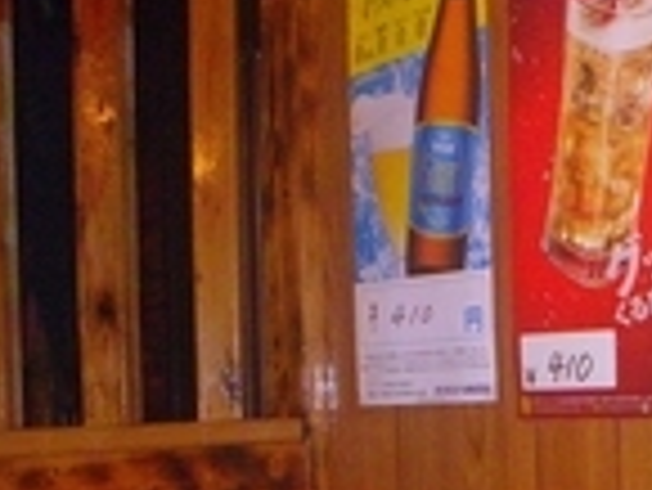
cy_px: 477
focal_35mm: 77
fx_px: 1452
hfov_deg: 23.2
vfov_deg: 18.7
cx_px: 787
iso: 400
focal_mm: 5
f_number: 3.5
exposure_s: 1/50
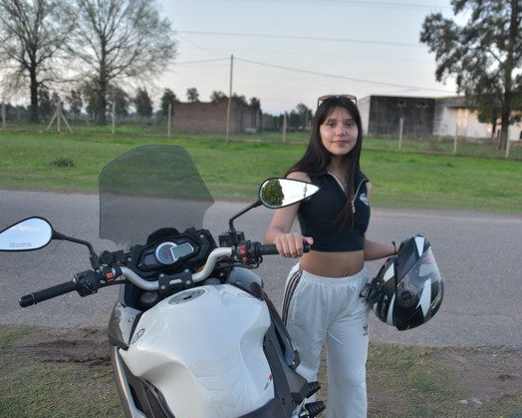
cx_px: 302
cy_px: 210
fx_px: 611
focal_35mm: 40
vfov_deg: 37.7
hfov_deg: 46.1
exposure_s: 1/400
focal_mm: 23
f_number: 3.5
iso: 1000
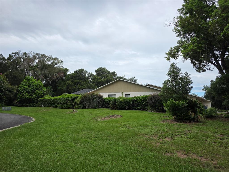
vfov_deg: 58.9
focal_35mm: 23
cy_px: 86
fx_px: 152
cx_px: 114
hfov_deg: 73.9
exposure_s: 1/2228
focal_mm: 6.3
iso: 80
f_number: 1.7
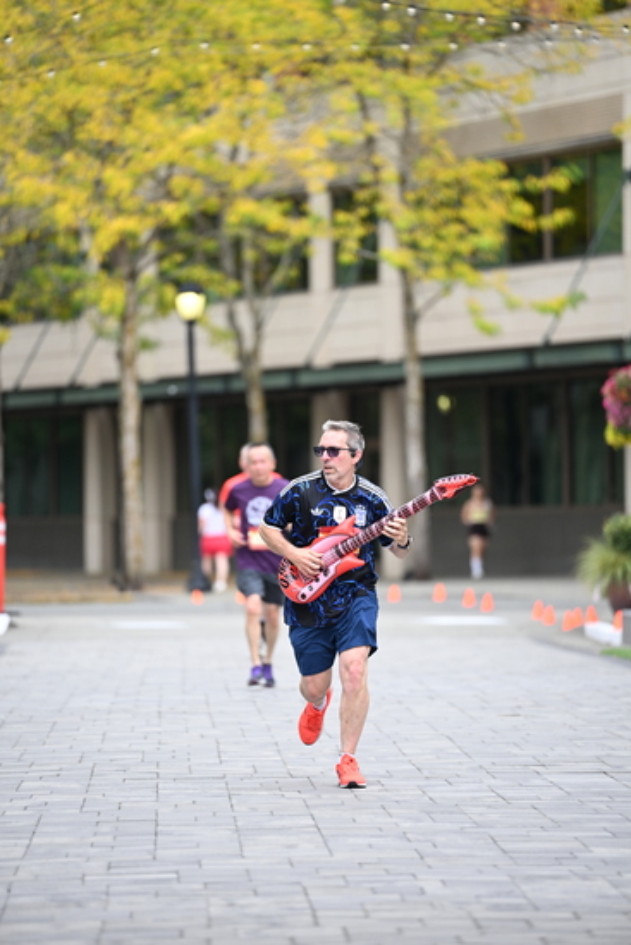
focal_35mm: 200
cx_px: 316
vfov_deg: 10.3
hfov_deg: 6.9
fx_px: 5255
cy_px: 472
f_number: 2.8
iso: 640
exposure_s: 1/1600
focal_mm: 200
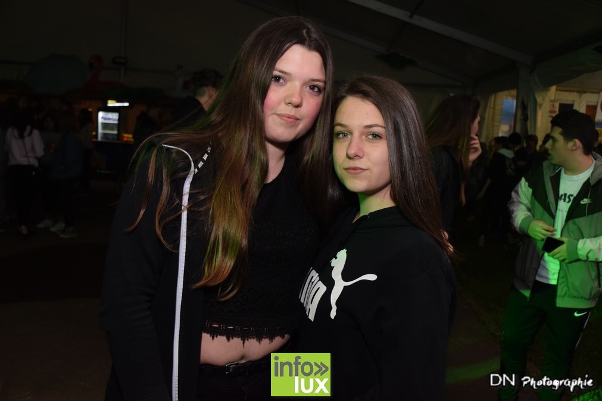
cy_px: 200
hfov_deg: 53.1
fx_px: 602
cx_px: 301
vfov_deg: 36.9
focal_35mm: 36
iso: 1250
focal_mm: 24
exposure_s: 1/40
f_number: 4
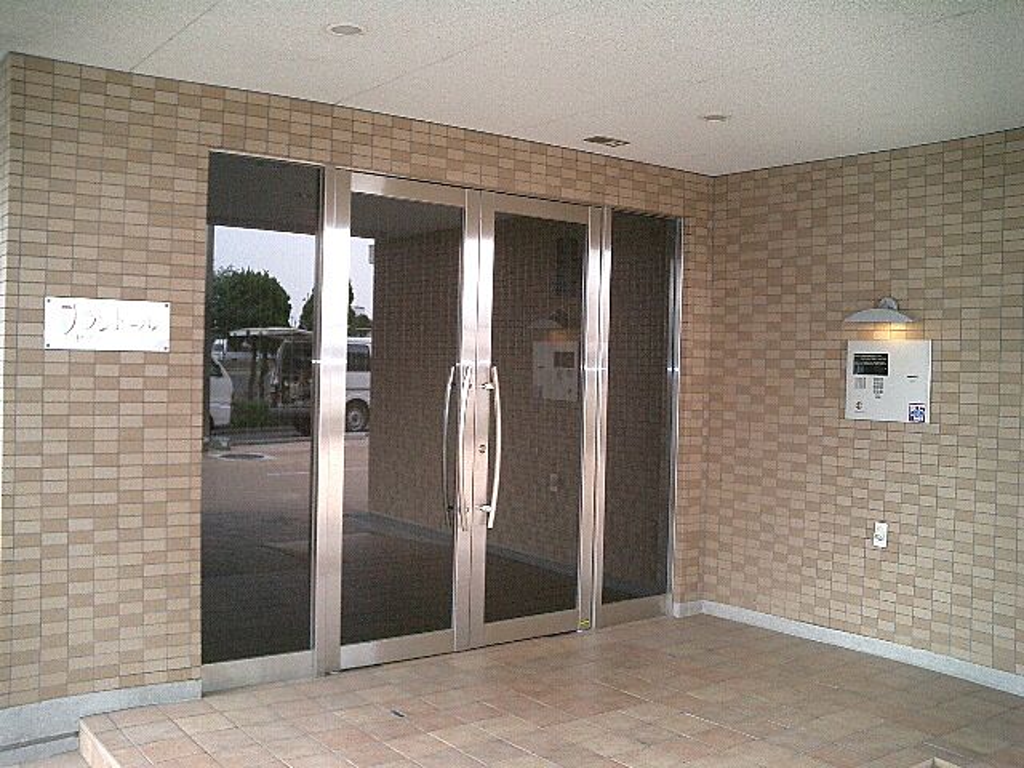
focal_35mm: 35
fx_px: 1035
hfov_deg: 52.6
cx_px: 512
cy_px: 384
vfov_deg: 40.7
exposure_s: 1/80
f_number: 4.2
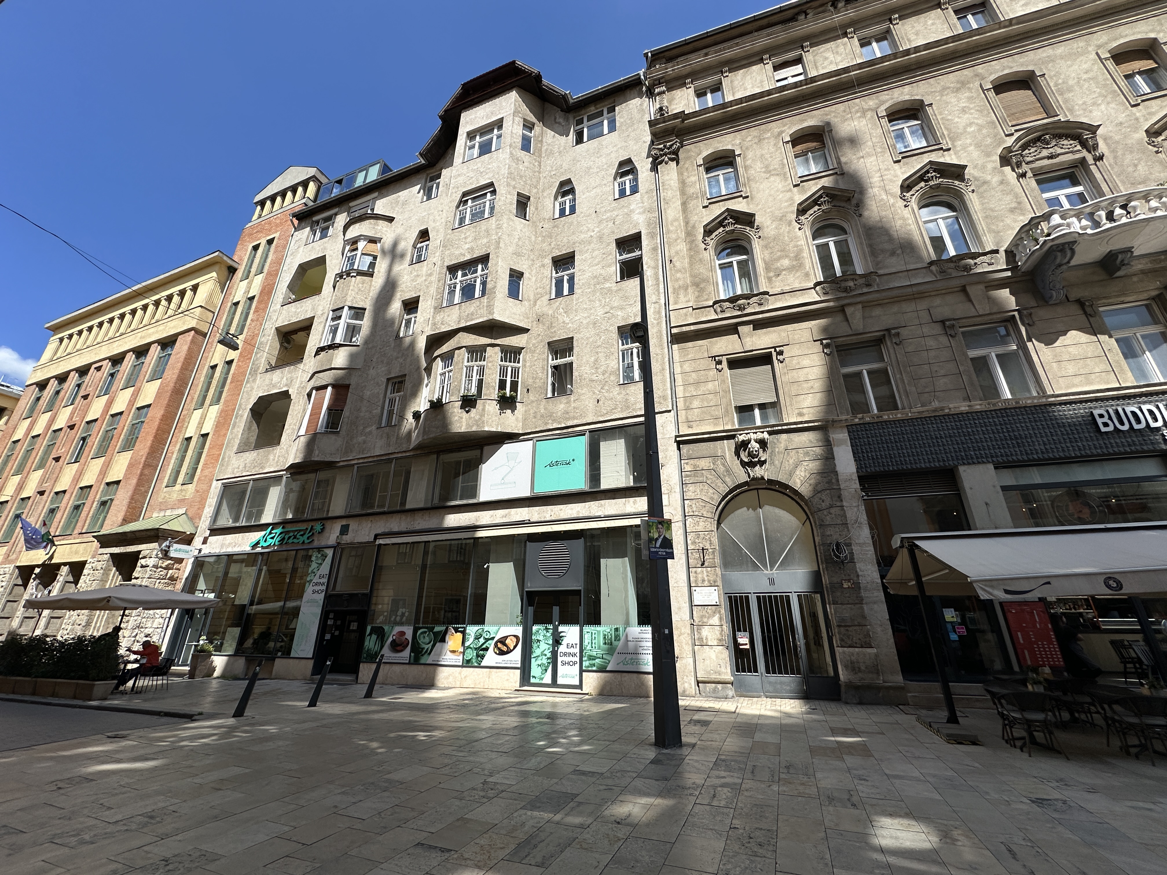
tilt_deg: +22.1
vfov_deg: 85.7
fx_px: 472
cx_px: 584
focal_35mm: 14
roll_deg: -0.8
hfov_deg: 102.1
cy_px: 438
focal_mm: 2.22
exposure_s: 1/2174
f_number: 2.2
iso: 40
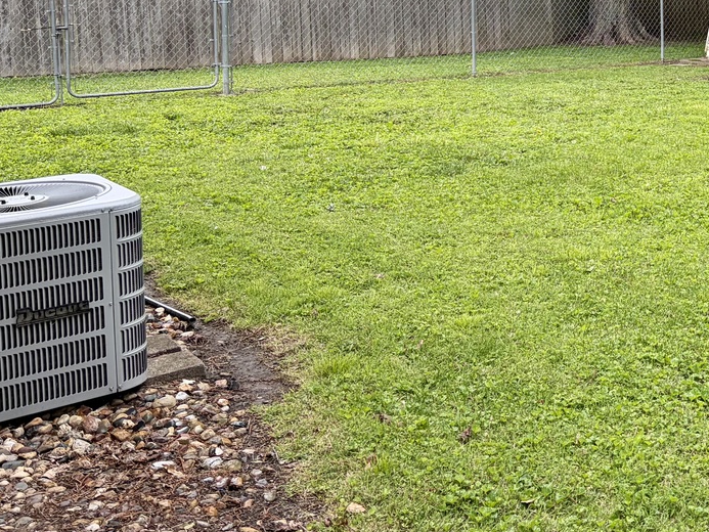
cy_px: 25
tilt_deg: -4.9
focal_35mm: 54
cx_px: 708
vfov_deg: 25.9
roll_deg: +2.5
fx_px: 1106
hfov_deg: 32.7
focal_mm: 5.96
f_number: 1.6
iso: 64
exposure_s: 1/371
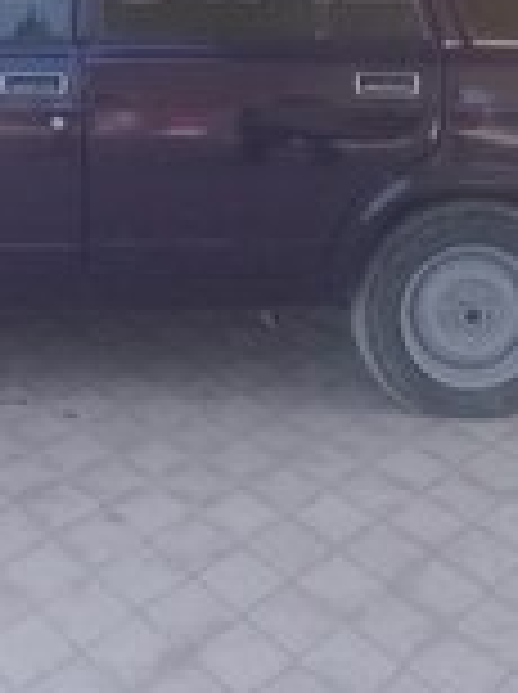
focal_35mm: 100
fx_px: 2001
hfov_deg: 14.6
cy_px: -50
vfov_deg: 19.0
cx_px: 72
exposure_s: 1/212
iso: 50
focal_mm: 3.3
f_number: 2.2
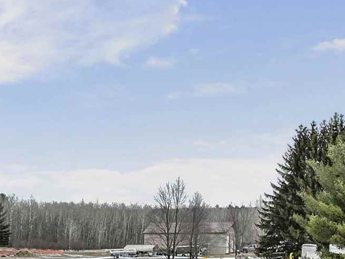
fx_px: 1126
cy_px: 382
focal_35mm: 113
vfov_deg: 12.5
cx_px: 7
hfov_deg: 17.1
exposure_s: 1/160
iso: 100
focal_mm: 12.29
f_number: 2.8
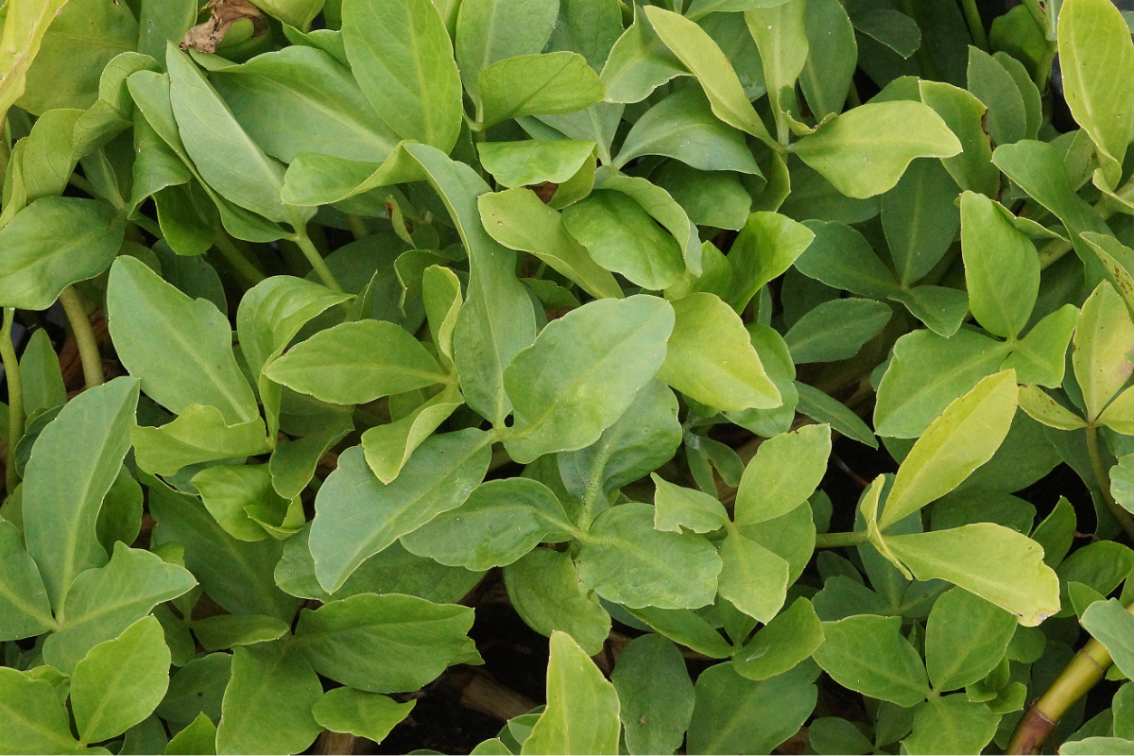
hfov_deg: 13.7
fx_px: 4725
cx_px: 567
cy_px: 378
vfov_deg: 9.1
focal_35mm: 150
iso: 3200
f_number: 13
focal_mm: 100
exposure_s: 1/60
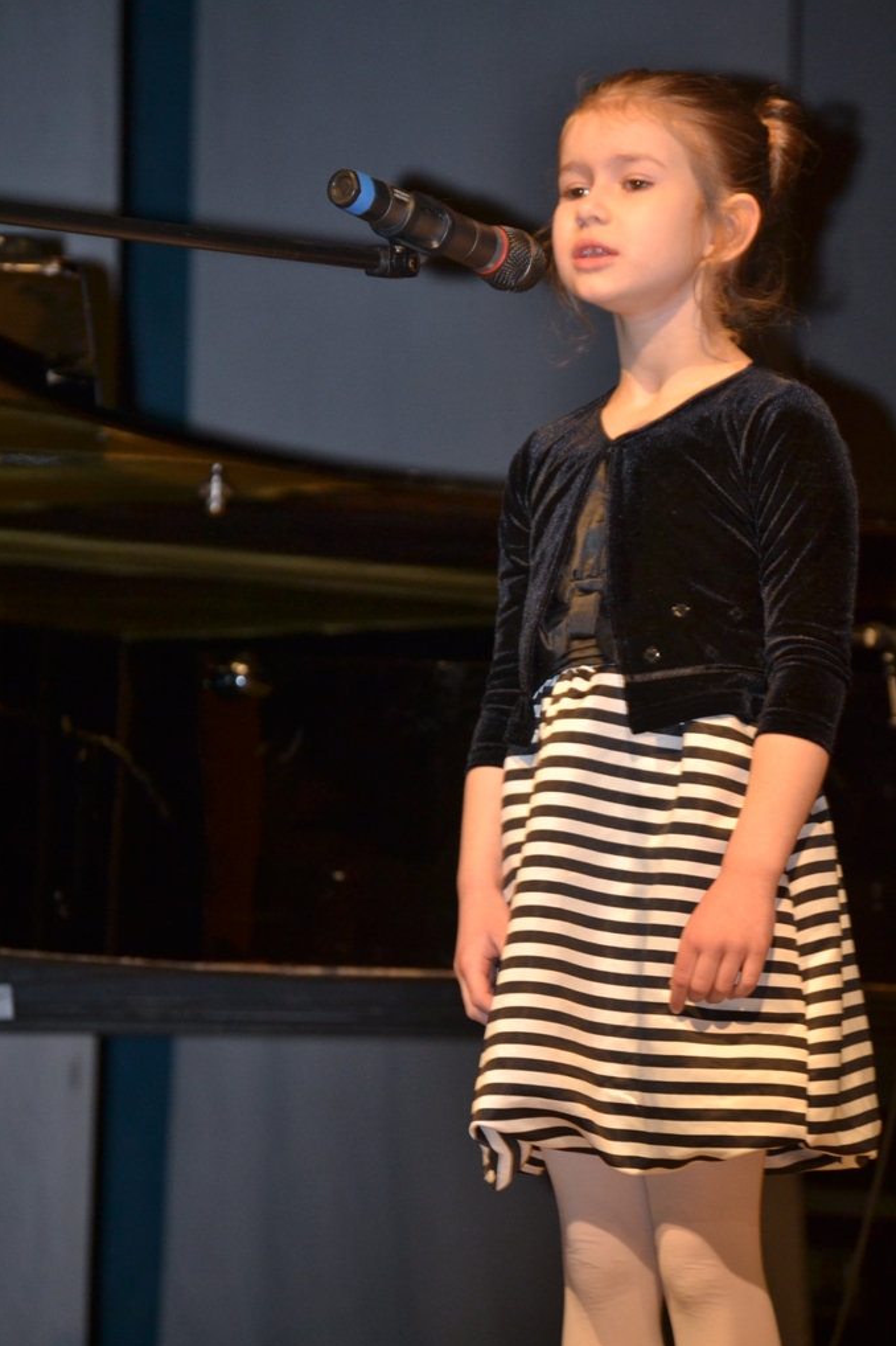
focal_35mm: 159
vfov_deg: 13.0
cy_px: 674
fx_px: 5921
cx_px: 449
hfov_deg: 8.7
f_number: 4.8
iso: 800
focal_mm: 105
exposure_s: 1/60
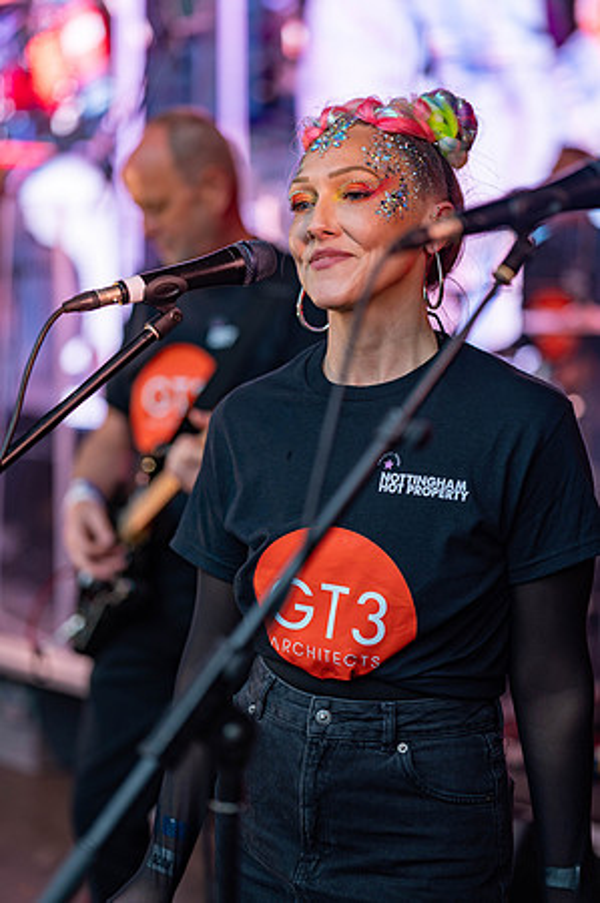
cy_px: 452
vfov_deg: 23.9
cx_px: 300
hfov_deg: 16.0
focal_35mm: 85
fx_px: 2130
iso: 100
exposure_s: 1/500
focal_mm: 85
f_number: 2
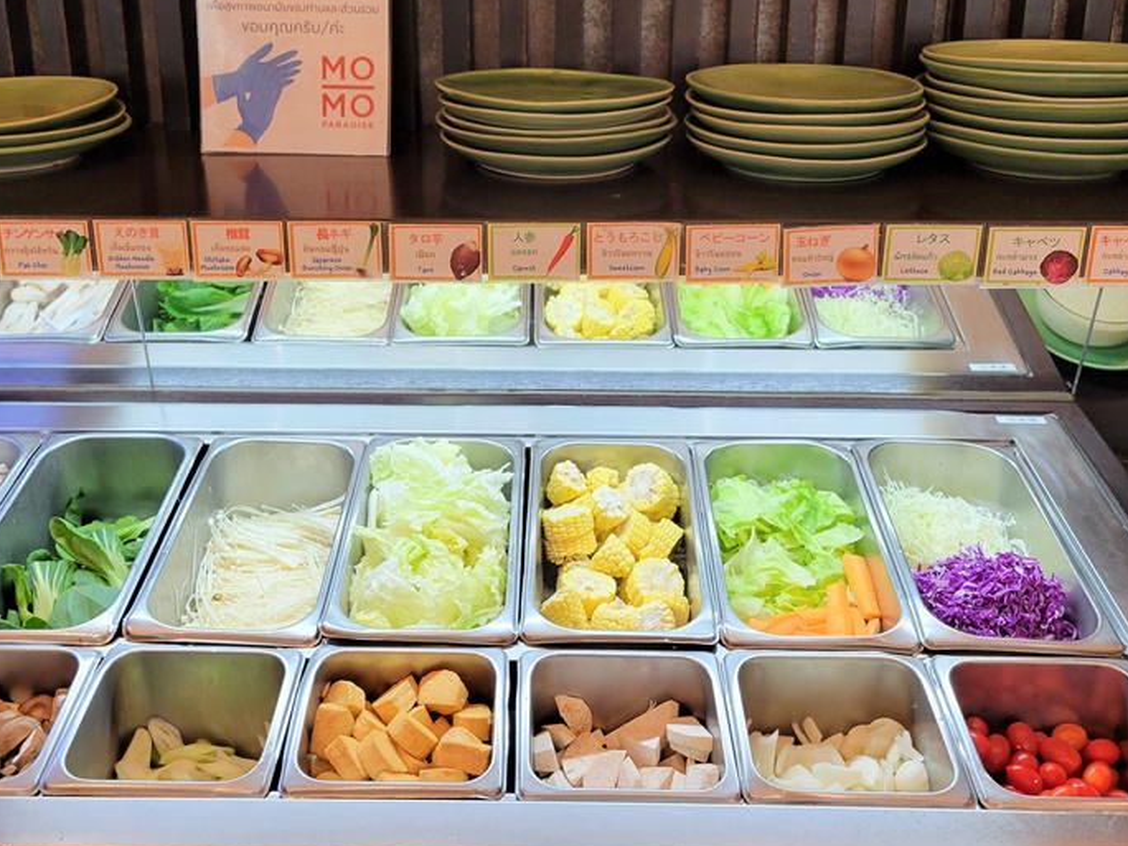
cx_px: 534
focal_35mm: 38
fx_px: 1238
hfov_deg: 49.0
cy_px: 261
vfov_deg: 37.2
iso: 160
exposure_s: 1/100
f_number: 1.8
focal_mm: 5.4
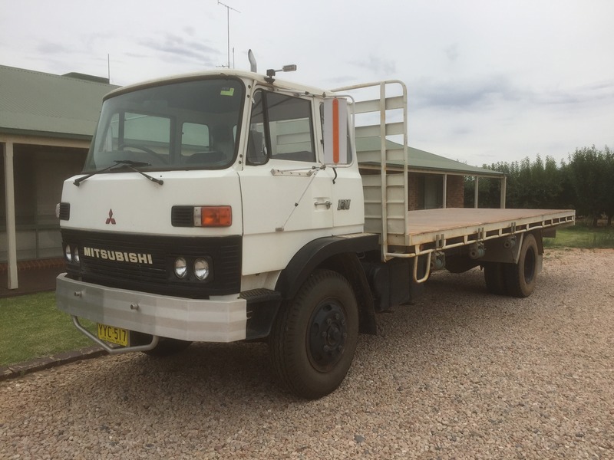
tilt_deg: -3.9
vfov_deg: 48.2
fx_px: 514
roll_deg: -0.4
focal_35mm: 29
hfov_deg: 61.7
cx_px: 307
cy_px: 230
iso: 32
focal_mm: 4.15
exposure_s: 1/3049
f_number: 2.2
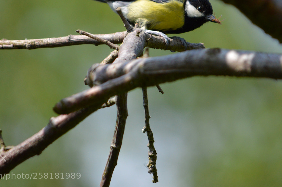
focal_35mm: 692
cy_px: 53
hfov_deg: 3.0
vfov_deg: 2.0
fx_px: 5417
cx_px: 156
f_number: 5.6
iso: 400
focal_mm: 300
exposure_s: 1/1000
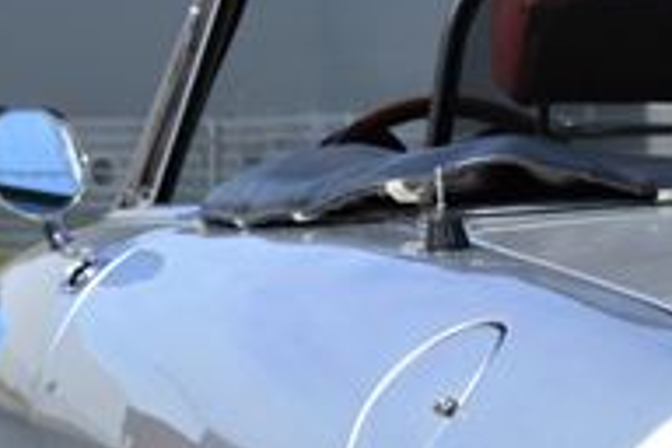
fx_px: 3546
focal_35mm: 190
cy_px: 742
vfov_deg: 7.1
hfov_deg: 10.1
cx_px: 1270
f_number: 8
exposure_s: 1/250
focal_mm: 38
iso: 100
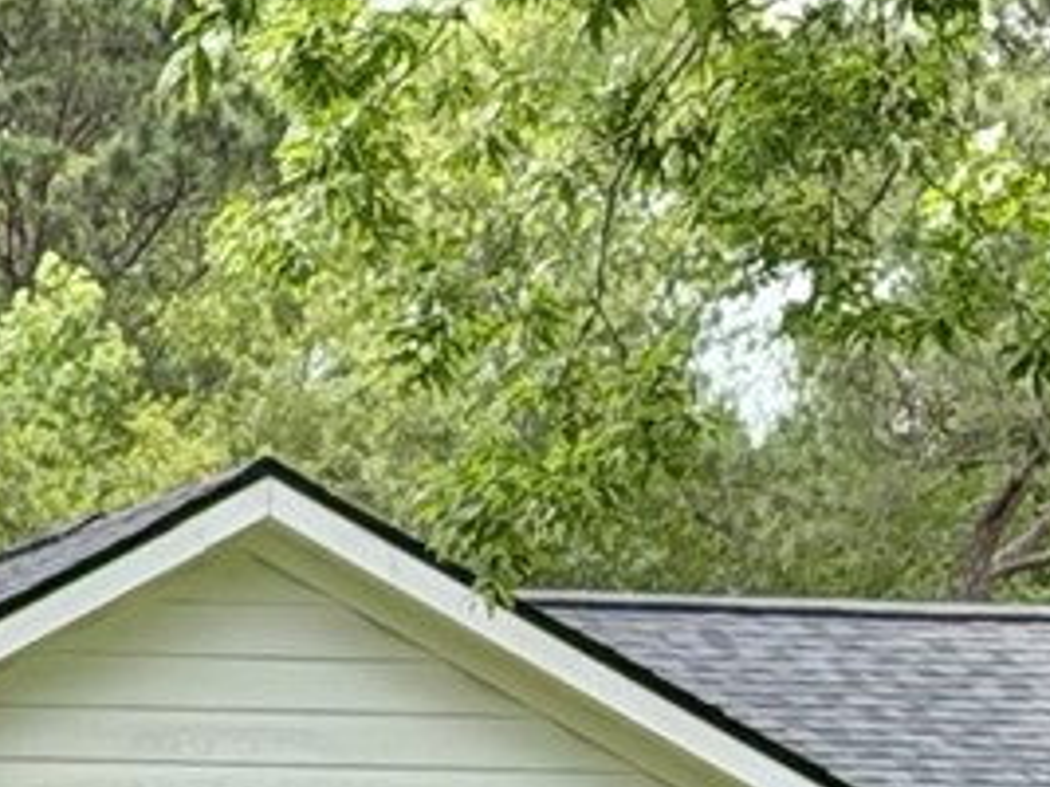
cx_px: -366
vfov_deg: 4.0
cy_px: 1448
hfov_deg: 5.4
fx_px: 11157
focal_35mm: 368
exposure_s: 1/2208
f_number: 1.78
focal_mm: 6.76
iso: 64
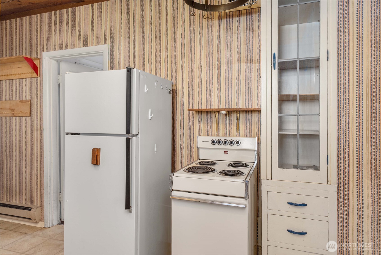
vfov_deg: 57.3
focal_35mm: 22
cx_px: 190
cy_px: 128
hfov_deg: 78.6
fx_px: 233
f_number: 6.3
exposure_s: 1/30
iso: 2500
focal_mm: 22
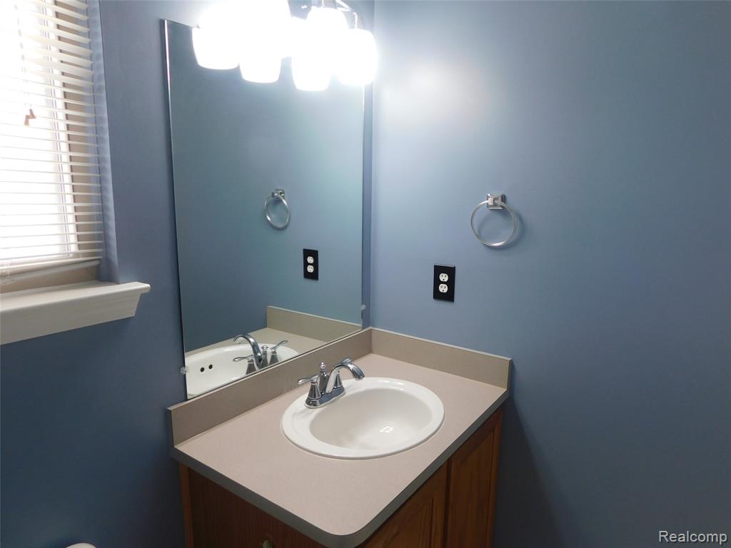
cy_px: 274
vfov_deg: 58.9
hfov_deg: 73.9
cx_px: 366
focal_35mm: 23
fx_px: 486
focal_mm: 4
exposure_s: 1/30
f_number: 3
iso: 125
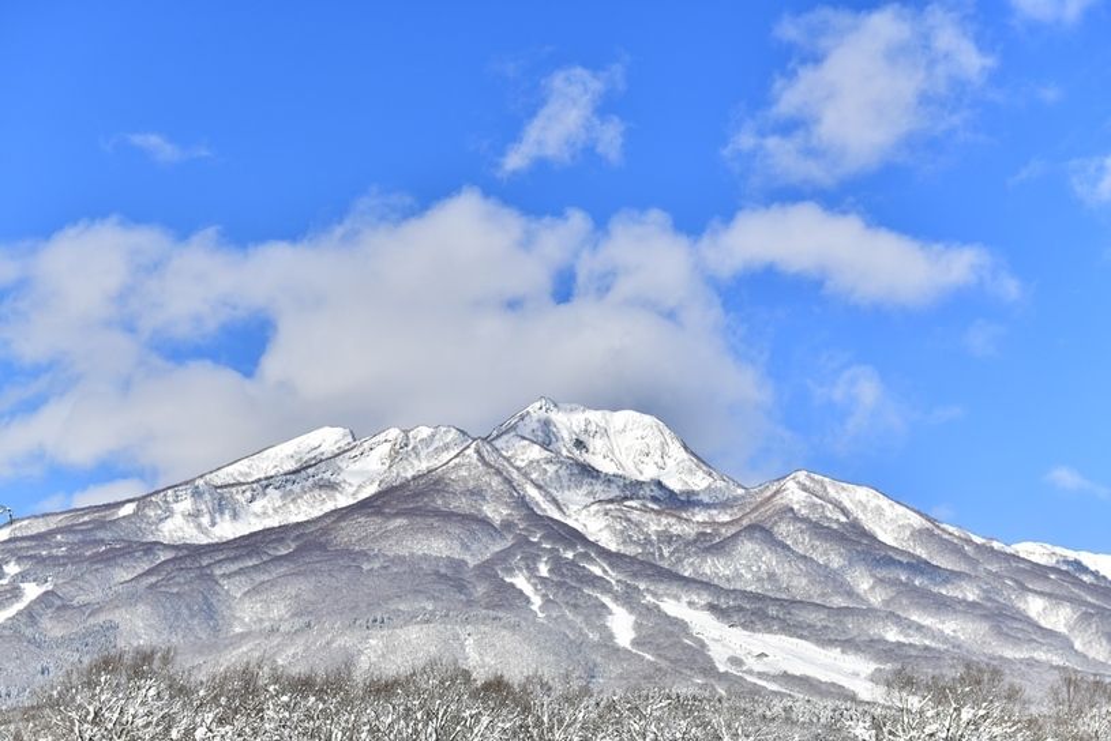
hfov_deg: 28.8
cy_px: 370
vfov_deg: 19.5
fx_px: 2161
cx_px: 556
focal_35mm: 70
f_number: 8
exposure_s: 1/1000
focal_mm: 70
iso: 100
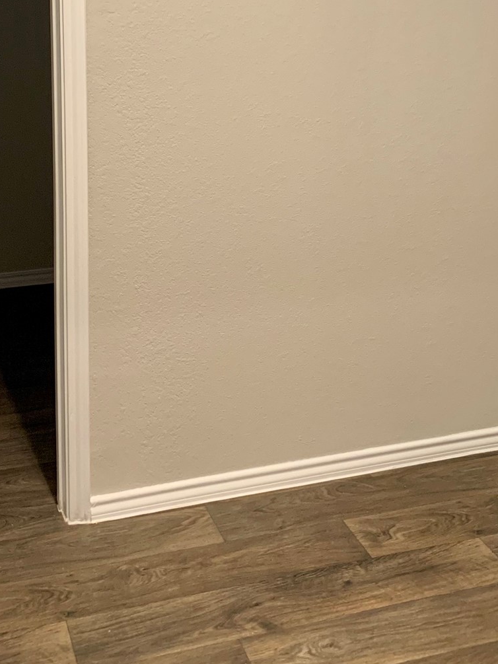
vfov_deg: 34.1
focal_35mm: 53
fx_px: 1016
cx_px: 225
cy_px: 59
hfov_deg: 27.5
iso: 160
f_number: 1.8
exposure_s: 1/60
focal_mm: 4.25
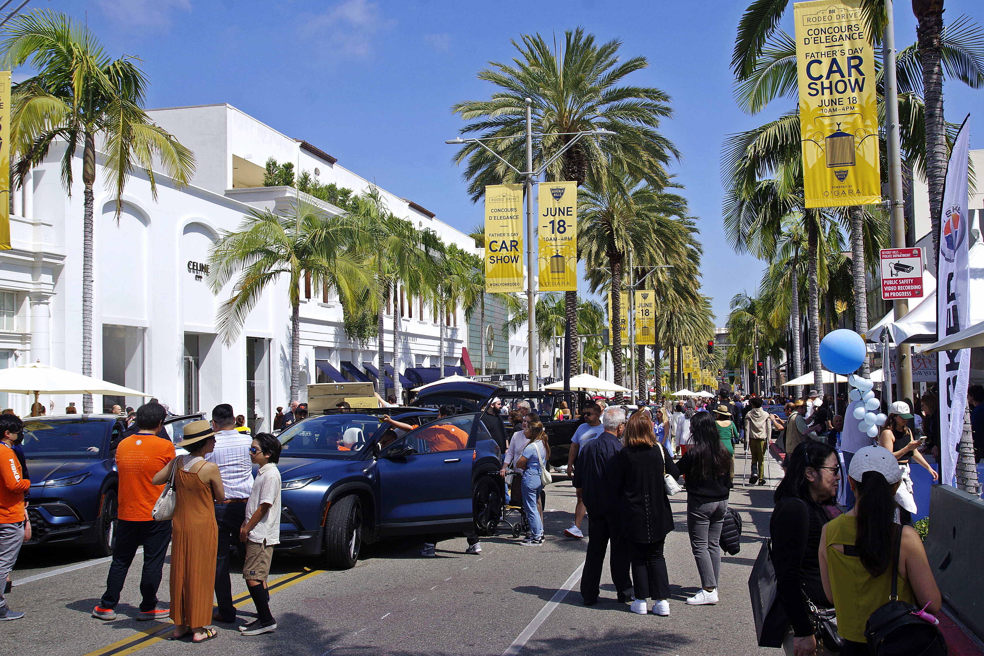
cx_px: 492
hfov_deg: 57.2
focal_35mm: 33
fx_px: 902
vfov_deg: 40.0
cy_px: 328
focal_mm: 21.88
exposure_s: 1/250
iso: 200
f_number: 8
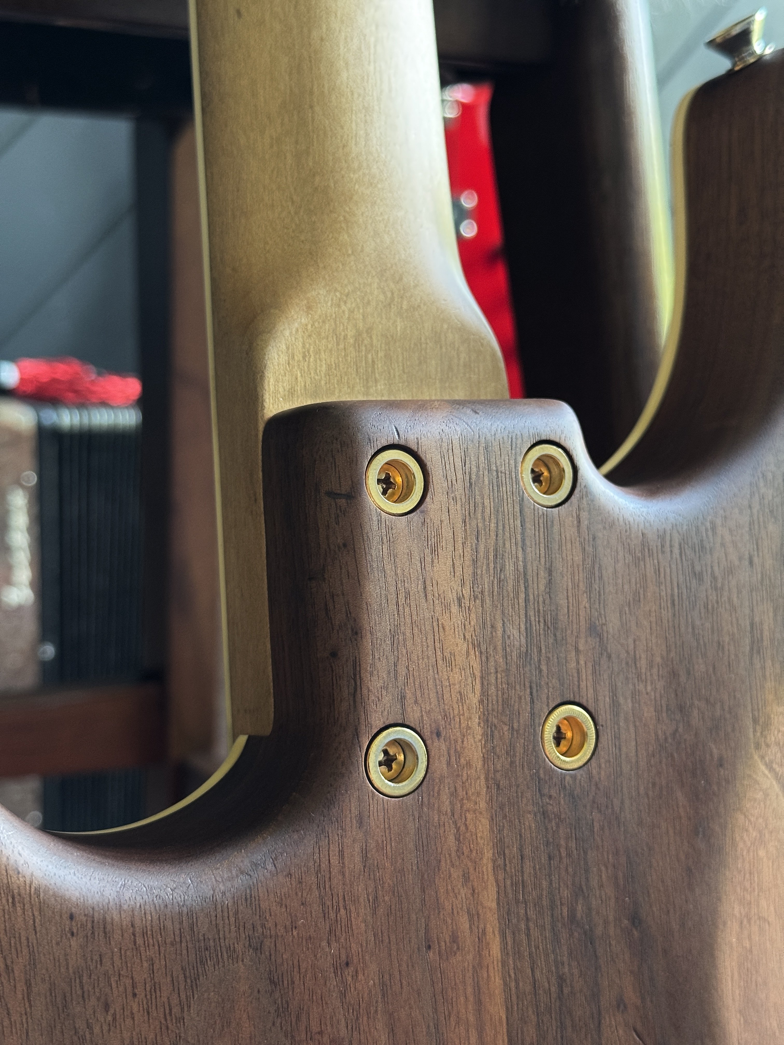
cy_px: 522
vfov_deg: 39.7
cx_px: 392
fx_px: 1450
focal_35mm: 48
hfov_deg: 30.3
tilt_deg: -9.3
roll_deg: -1.2
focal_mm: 6.76
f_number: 1.78
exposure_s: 1/57
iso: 250
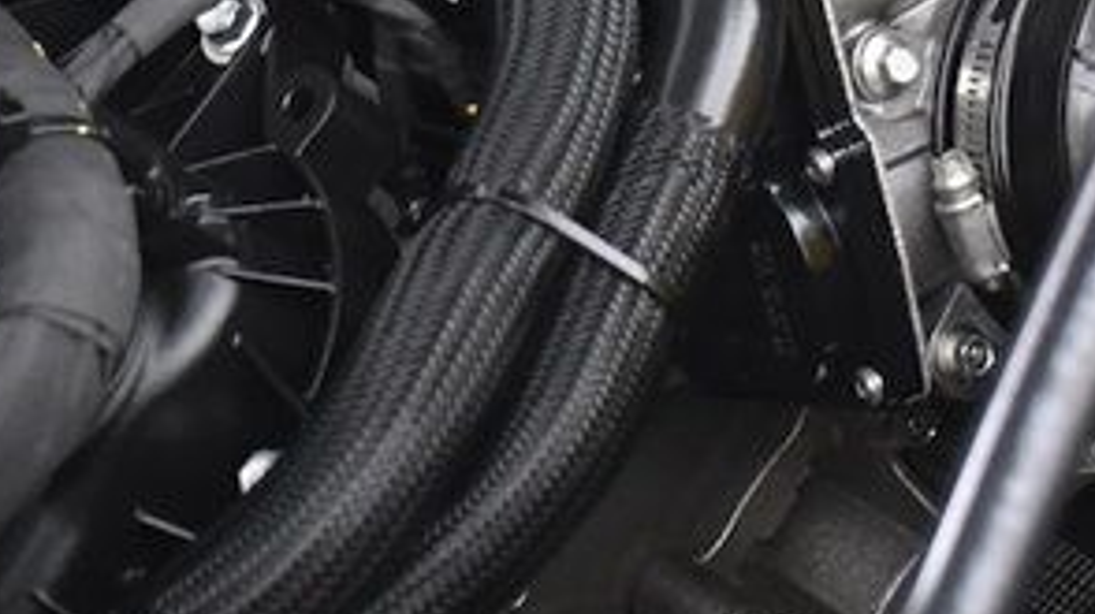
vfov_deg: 8.0
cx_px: 540
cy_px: -471
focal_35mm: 146
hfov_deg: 14.7
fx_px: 4237
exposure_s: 1/50
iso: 2500
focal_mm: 27
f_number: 4
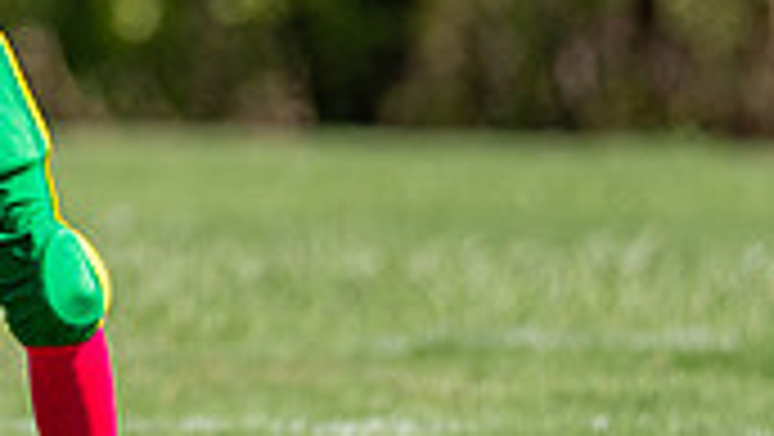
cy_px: -108
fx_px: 18996
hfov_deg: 2.3
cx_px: -321
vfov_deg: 1.3
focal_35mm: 925
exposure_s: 1/3200
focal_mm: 200
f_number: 2.8
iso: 160
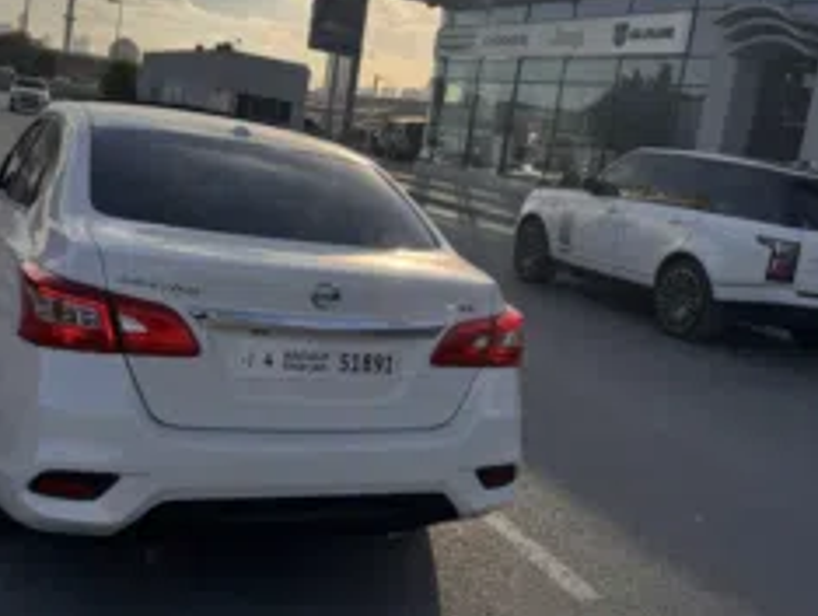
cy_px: 284
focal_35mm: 41
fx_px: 970
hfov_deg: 45.7
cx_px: 423
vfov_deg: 35.2
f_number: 1.78
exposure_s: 1/9009
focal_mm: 6.76
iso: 80
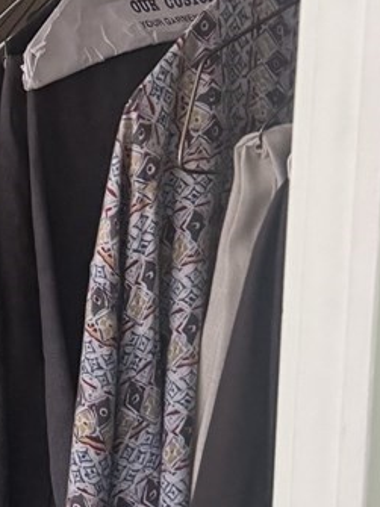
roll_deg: -0.9
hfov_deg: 12.7
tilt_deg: -7.7
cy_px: 156
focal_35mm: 110
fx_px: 1611
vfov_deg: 17.8
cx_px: -215
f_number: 1.78
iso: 800
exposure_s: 1/40
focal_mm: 6.76
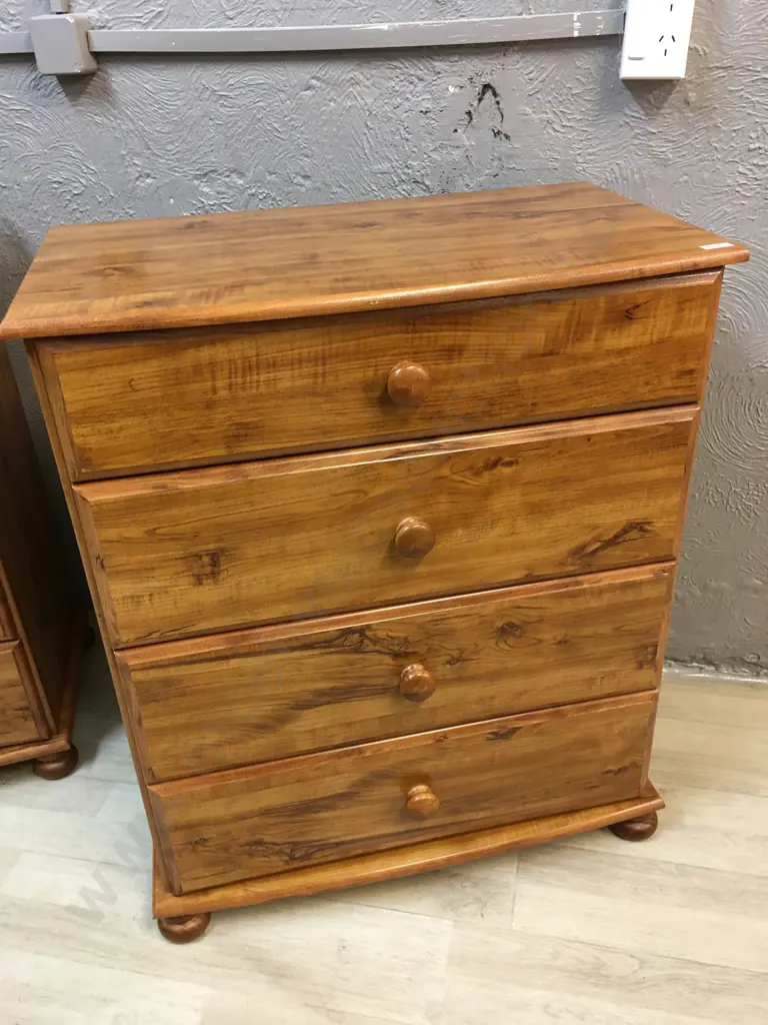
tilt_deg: -28.9
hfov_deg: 48.2
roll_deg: +1.5
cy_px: 512
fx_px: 858
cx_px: 384
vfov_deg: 61.7
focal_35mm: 29
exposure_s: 1/17
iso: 64
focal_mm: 4.15
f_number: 2.2
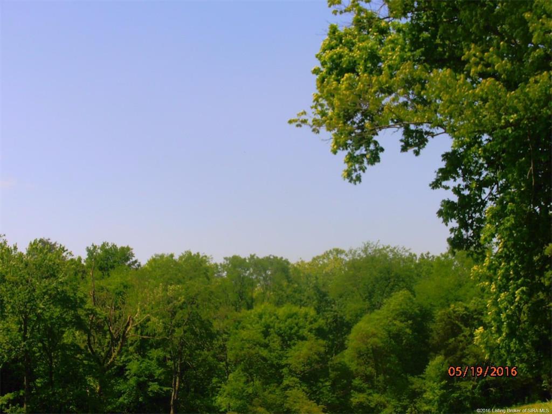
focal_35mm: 88
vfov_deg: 16.8
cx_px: 276
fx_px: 1403
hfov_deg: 22.3
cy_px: 207
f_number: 5.1
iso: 80
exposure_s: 1/640
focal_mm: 15.51
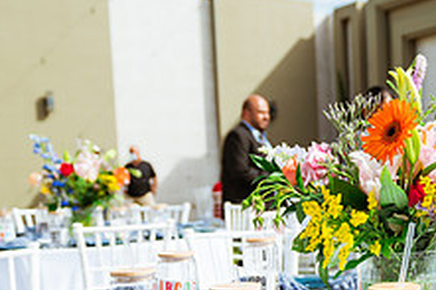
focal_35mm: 63
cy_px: 250
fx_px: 762
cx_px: 420
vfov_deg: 21.2
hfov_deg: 30.0
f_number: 2.8
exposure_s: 1/1600
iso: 100
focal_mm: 24
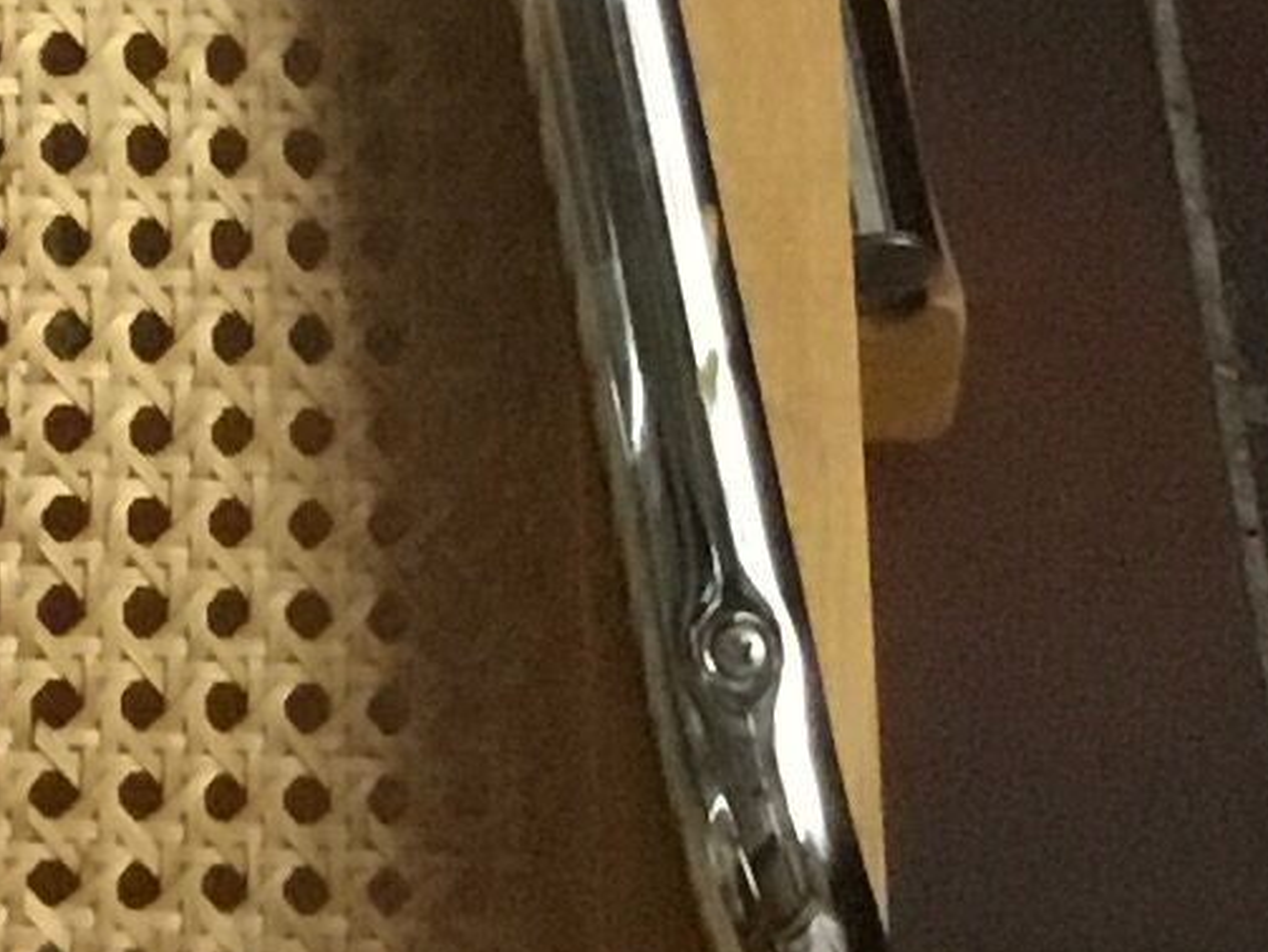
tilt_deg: -55.5
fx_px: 7368
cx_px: -1235
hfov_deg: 9.2
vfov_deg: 7.1
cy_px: -1131
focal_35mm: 201
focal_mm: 3.3
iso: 250
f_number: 2.4
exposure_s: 1/33
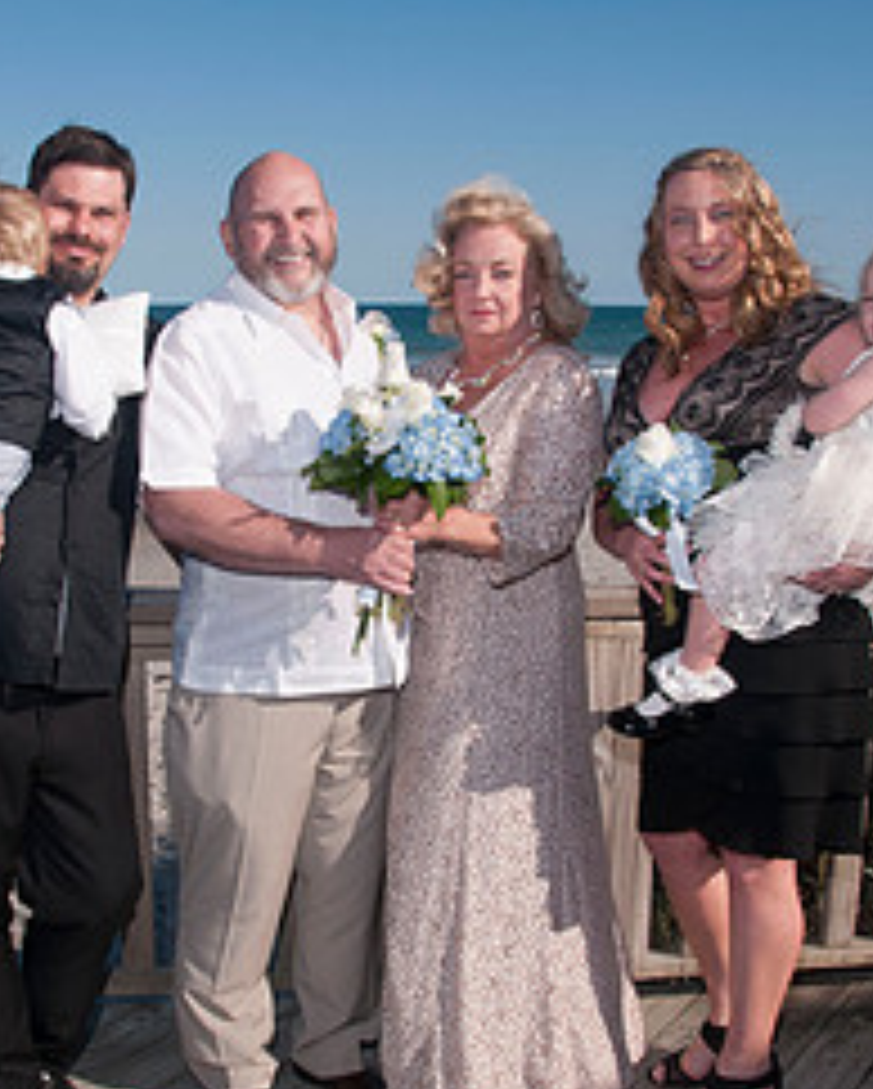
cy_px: 580
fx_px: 1516
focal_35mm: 47
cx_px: 371
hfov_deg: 32.1
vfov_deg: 39.5
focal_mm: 18
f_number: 13
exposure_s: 1/250
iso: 100
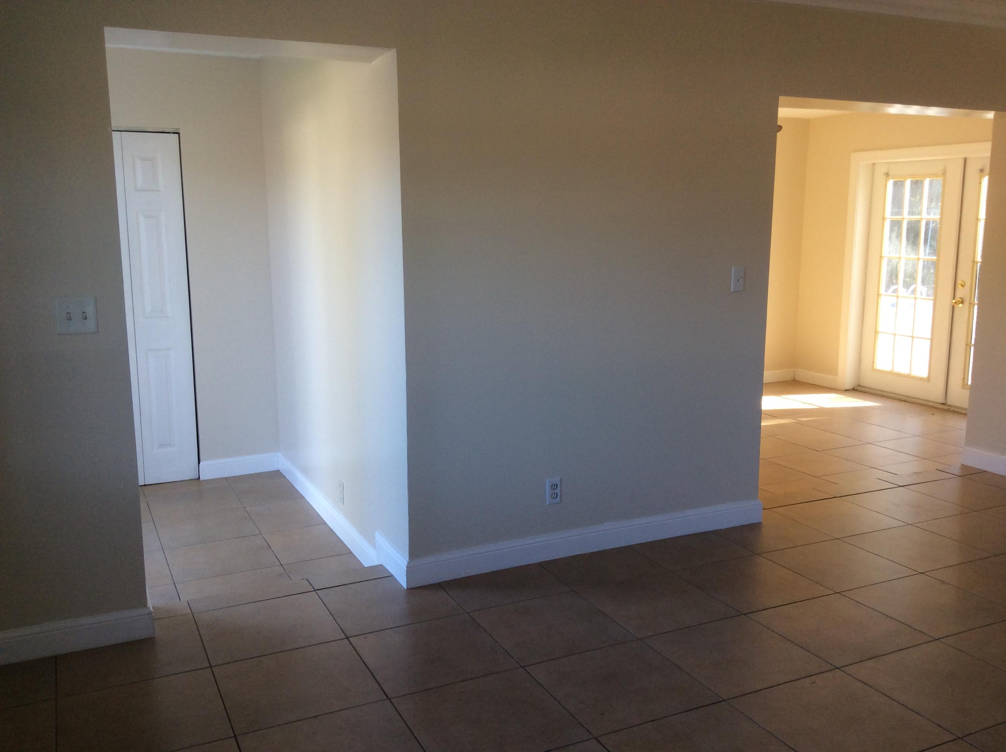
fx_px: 929
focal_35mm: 32
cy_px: 376
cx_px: 503
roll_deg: -0.7
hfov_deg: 56.9
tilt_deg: -9.4
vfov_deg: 44.1
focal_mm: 3.3
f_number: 2.4
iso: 32
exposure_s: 1/60
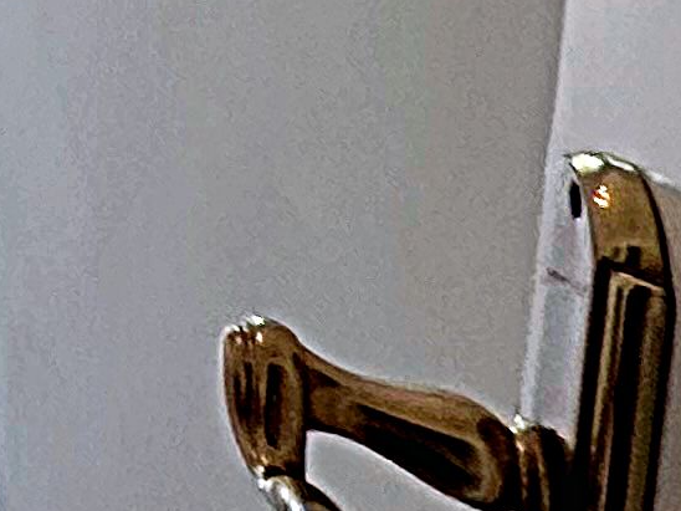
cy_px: -1355
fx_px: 2026
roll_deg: -0.7
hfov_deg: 9.3
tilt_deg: -4.3
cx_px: -1762
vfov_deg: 8.9
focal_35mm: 103
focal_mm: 2.22
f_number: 2.2
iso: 40
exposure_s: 1/156
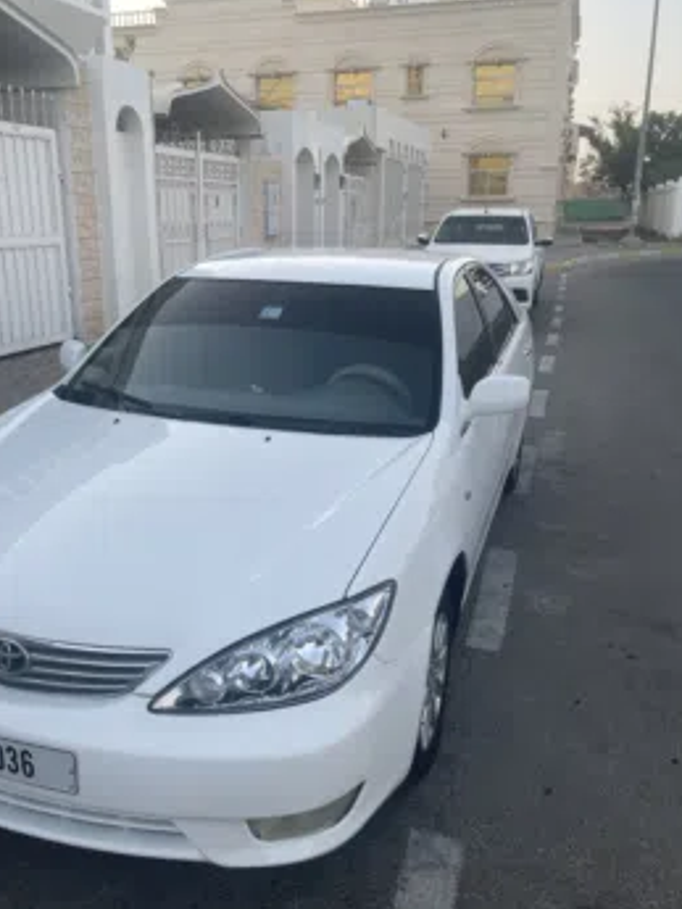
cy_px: 448
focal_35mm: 29
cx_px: 298
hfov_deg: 48.1
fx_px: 761
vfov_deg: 61.6
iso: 32
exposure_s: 1/813
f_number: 1.6
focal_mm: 5.1
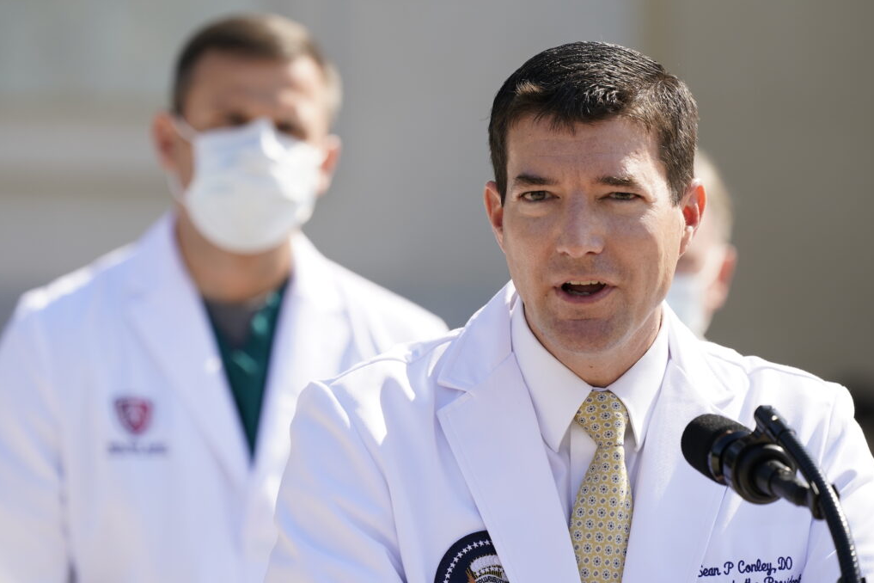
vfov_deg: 4.5
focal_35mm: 305
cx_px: 437
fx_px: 7404
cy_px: 292
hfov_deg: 6.8
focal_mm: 303
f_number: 7.1
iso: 250
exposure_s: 1/500
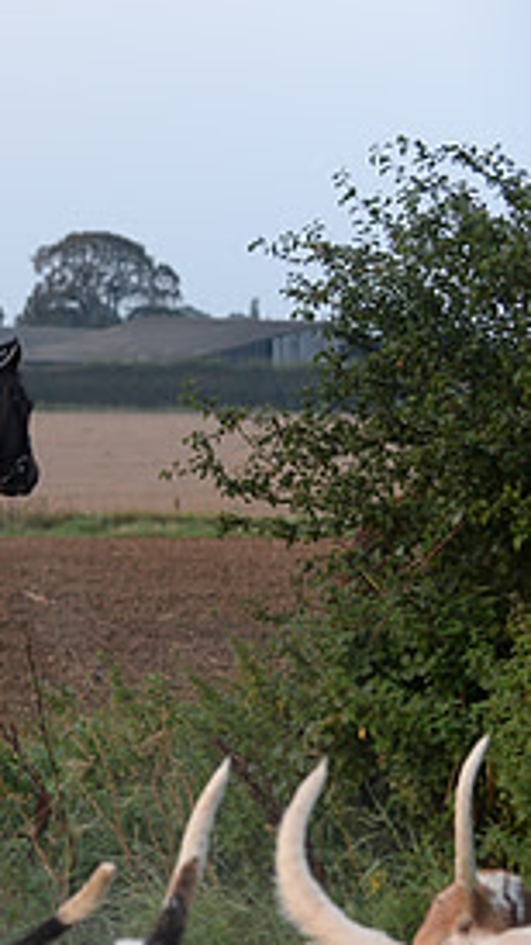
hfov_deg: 7.6
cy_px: 541
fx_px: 3882
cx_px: -462
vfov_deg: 13.9
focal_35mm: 155
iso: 2500
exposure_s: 1/400
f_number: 3.5
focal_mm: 70
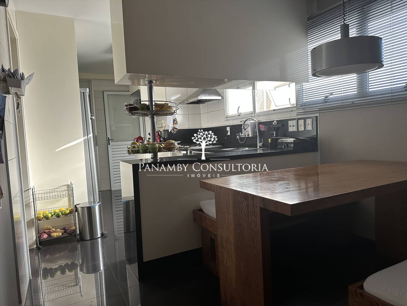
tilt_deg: -3.8
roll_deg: +2.3
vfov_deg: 56.8
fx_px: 282
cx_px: 204
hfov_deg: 71.6
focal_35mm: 24
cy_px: 153
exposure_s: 1/103
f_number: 1.78
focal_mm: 6.86
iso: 250
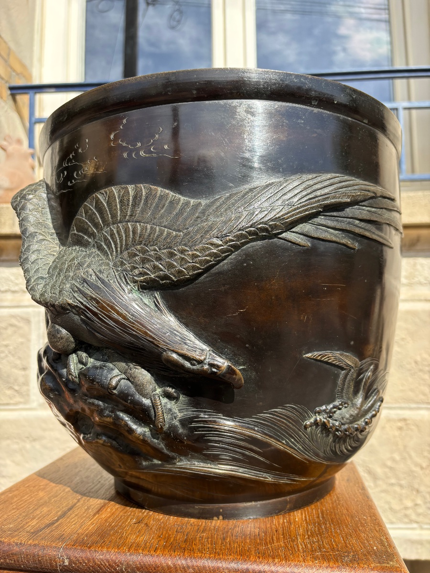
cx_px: 215
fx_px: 431
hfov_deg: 53.1
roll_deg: -0.4
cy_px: 286
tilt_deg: +5.1
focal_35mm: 26
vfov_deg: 67.3
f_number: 1.6
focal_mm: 5.96
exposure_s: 1/1126
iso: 50
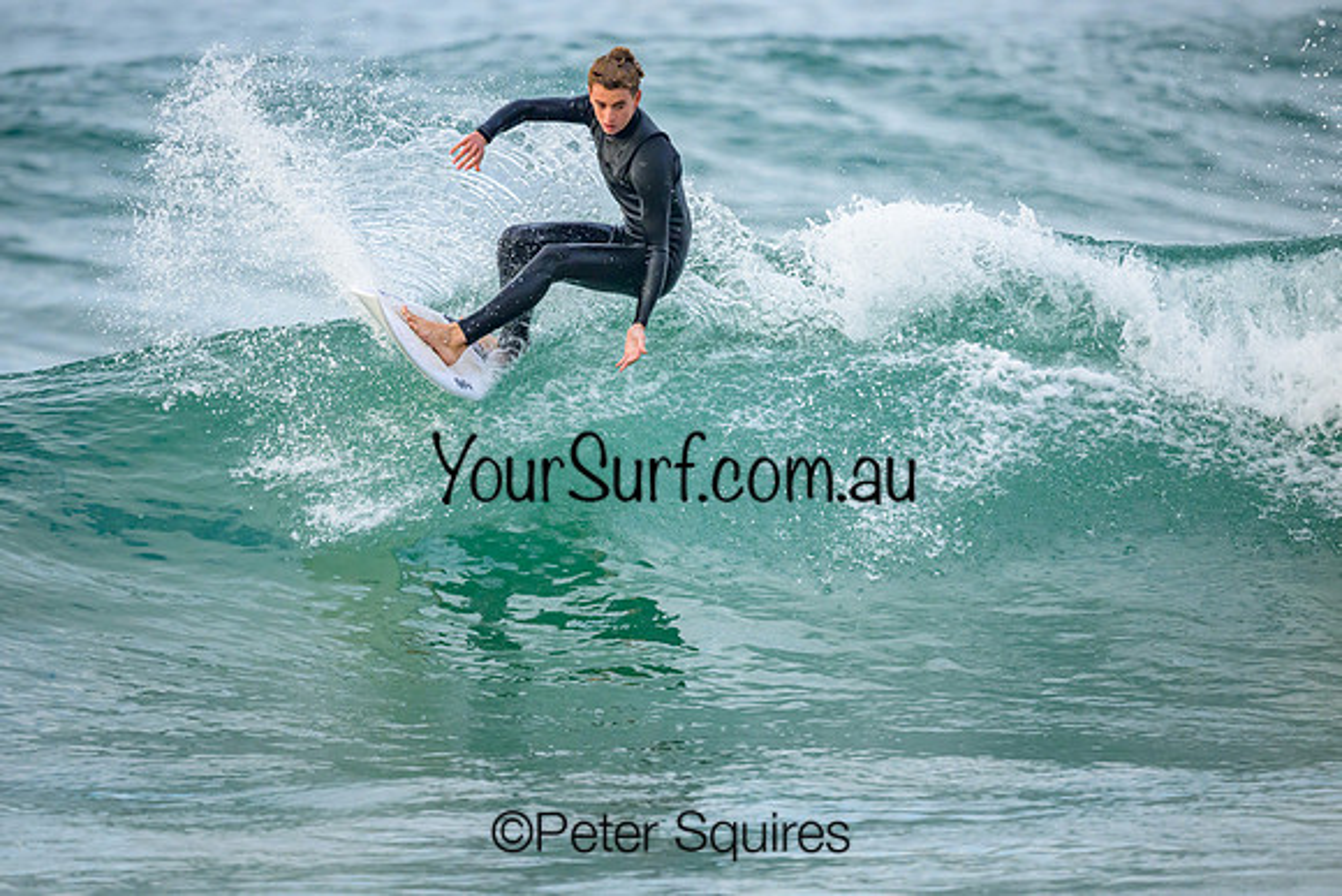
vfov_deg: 1.7
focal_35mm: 800
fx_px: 29828
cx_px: 671
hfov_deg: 2.6
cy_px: 448
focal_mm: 800
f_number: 6.3
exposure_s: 1/2000
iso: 2000
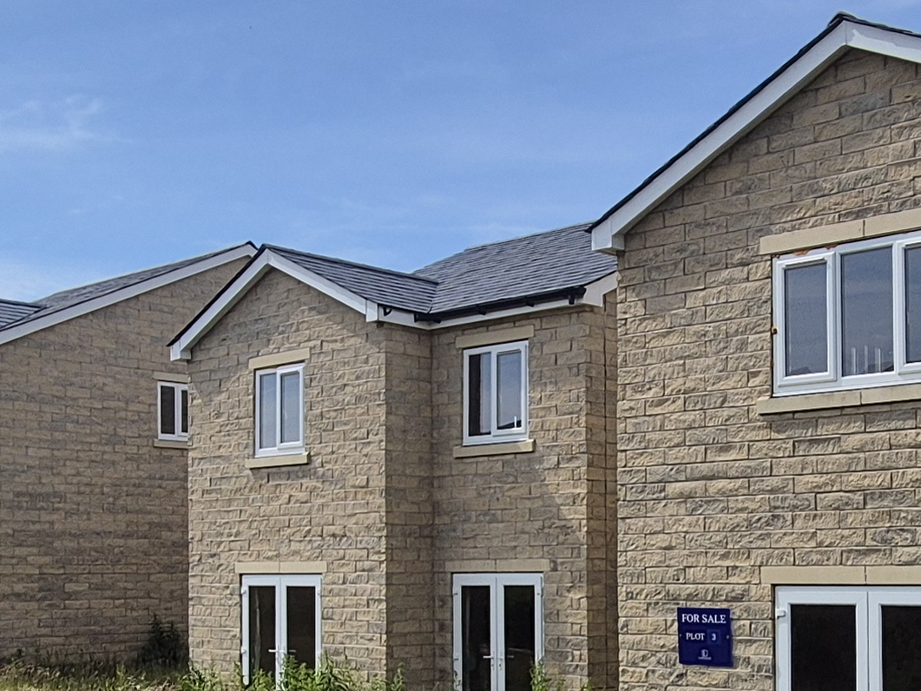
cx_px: 587
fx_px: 1304
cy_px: 538
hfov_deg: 38.6
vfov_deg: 29.1
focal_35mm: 49
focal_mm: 2.2
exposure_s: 1/3824
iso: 50
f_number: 2.2
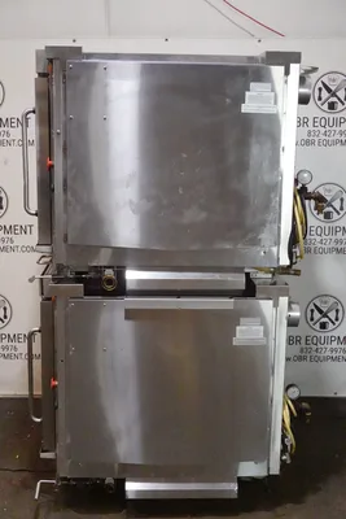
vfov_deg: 41.1
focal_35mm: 48
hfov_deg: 28.1
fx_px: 691
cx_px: 173
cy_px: 260
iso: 6400
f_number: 4
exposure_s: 1/320
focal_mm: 18.24
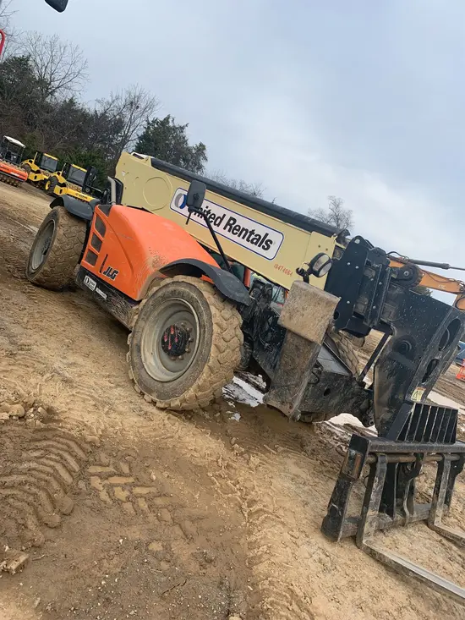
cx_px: 232
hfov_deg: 53.1
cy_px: 310
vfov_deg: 67.3
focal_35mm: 26
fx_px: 466
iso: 25
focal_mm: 4.25
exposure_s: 1/864
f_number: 1.8
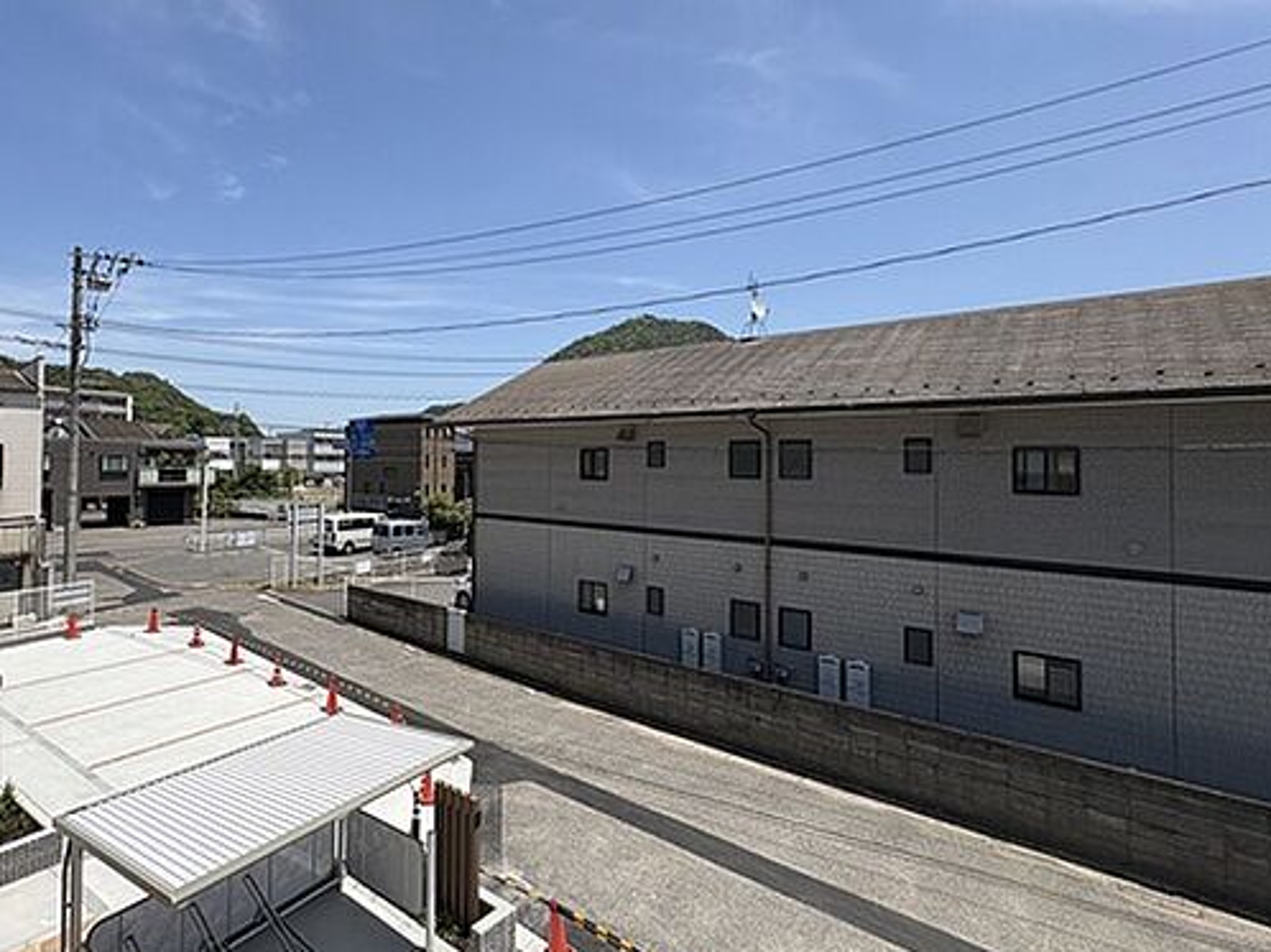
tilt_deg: +1.0
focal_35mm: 18
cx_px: 470
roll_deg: +0.9
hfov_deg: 85.9
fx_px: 661
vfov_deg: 71.5
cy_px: 449
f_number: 2.2
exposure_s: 1/1927
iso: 50
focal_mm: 2.22
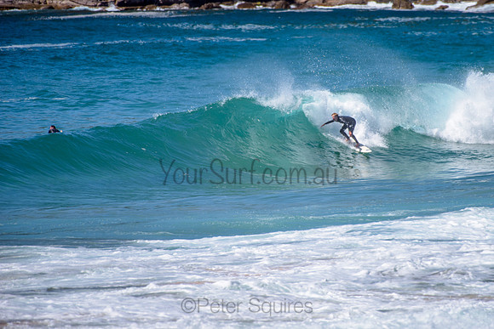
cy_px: 127
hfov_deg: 3.4
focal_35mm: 613
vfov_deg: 2.2
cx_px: 303
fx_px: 8411
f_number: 5.6
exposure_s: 1/2000
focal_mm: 500
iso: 100
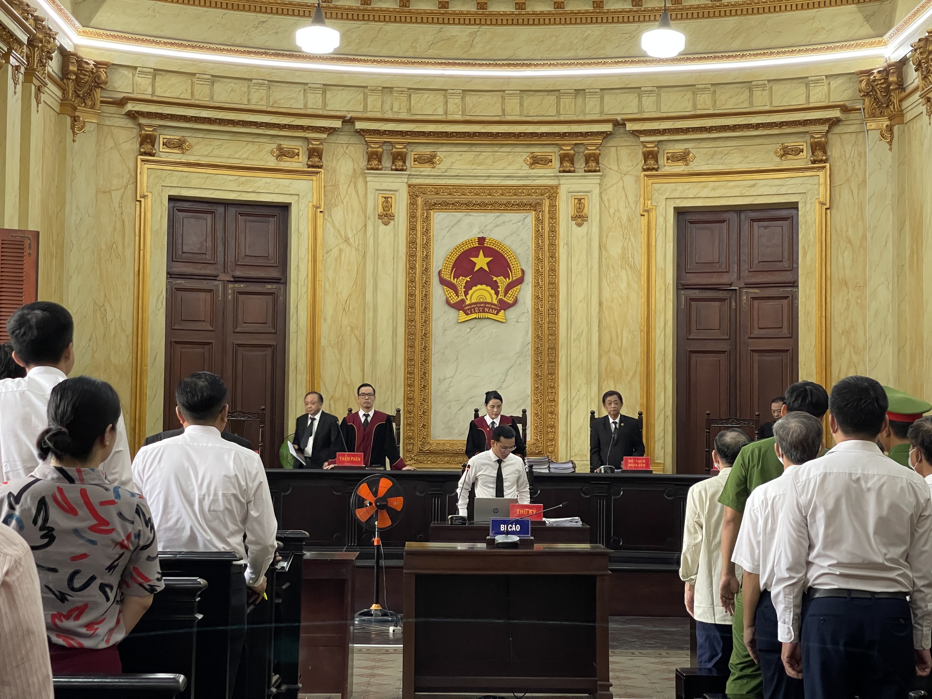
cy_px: 350
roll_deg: -0.5
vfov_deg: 22.9
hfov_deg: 30.3
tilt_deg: +2.9
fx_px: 1723
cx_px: 466
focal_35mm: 64
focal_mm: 7.5
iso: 400
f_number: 2.2
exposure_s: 1/60
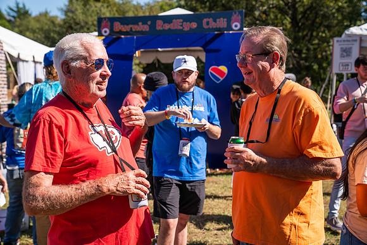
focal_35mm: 52
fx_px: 530
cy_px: 122
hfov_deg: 38.2
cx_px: 184
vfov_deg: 26.0
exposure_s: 1/1000
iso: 160
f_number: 4
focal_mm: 52
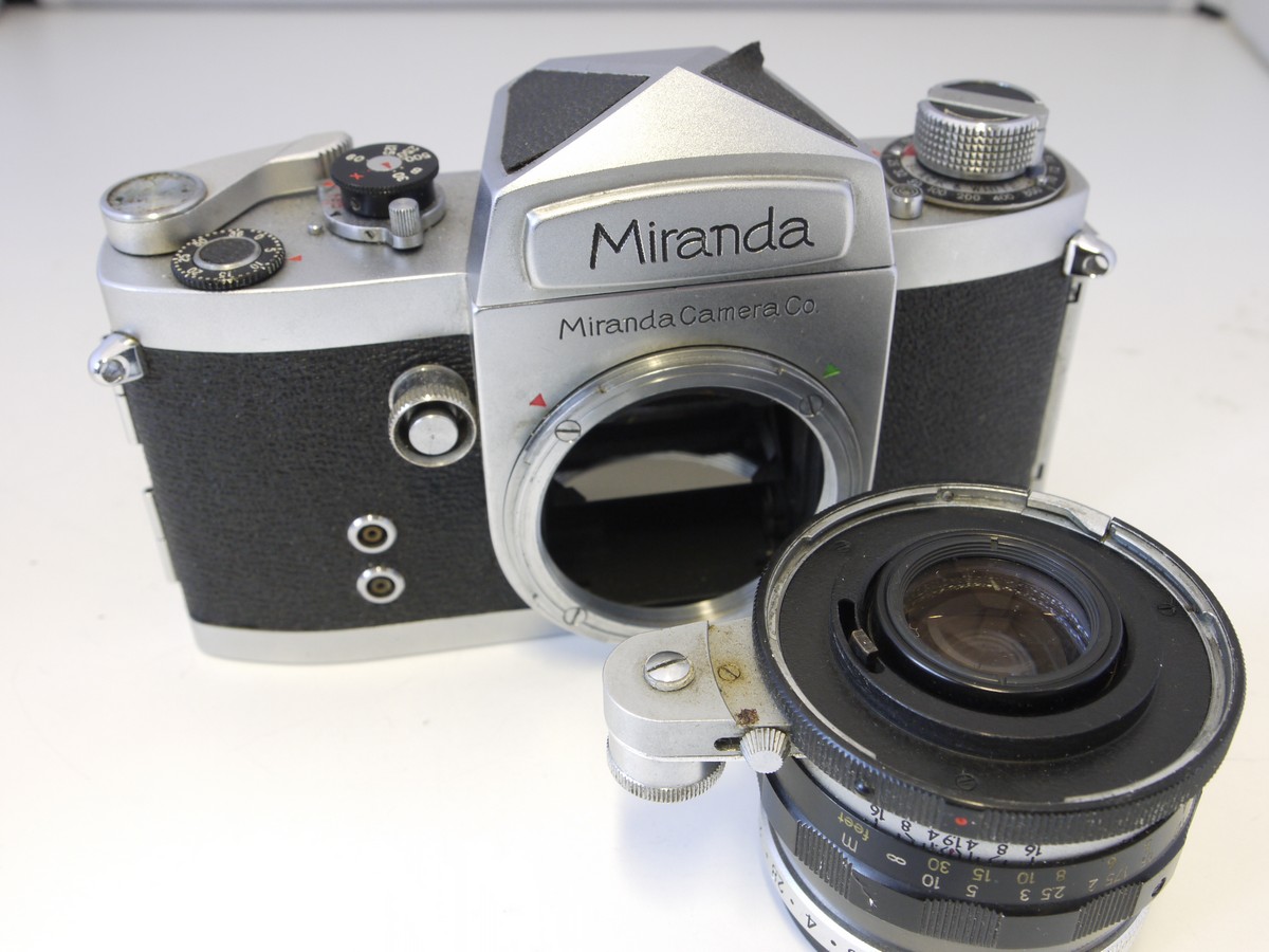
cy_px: 476
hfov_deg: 46.8
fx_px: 1466
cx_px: 634
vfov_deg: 36.0
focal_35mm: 40
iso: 400
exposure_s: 1/8
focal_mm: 20
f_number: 8
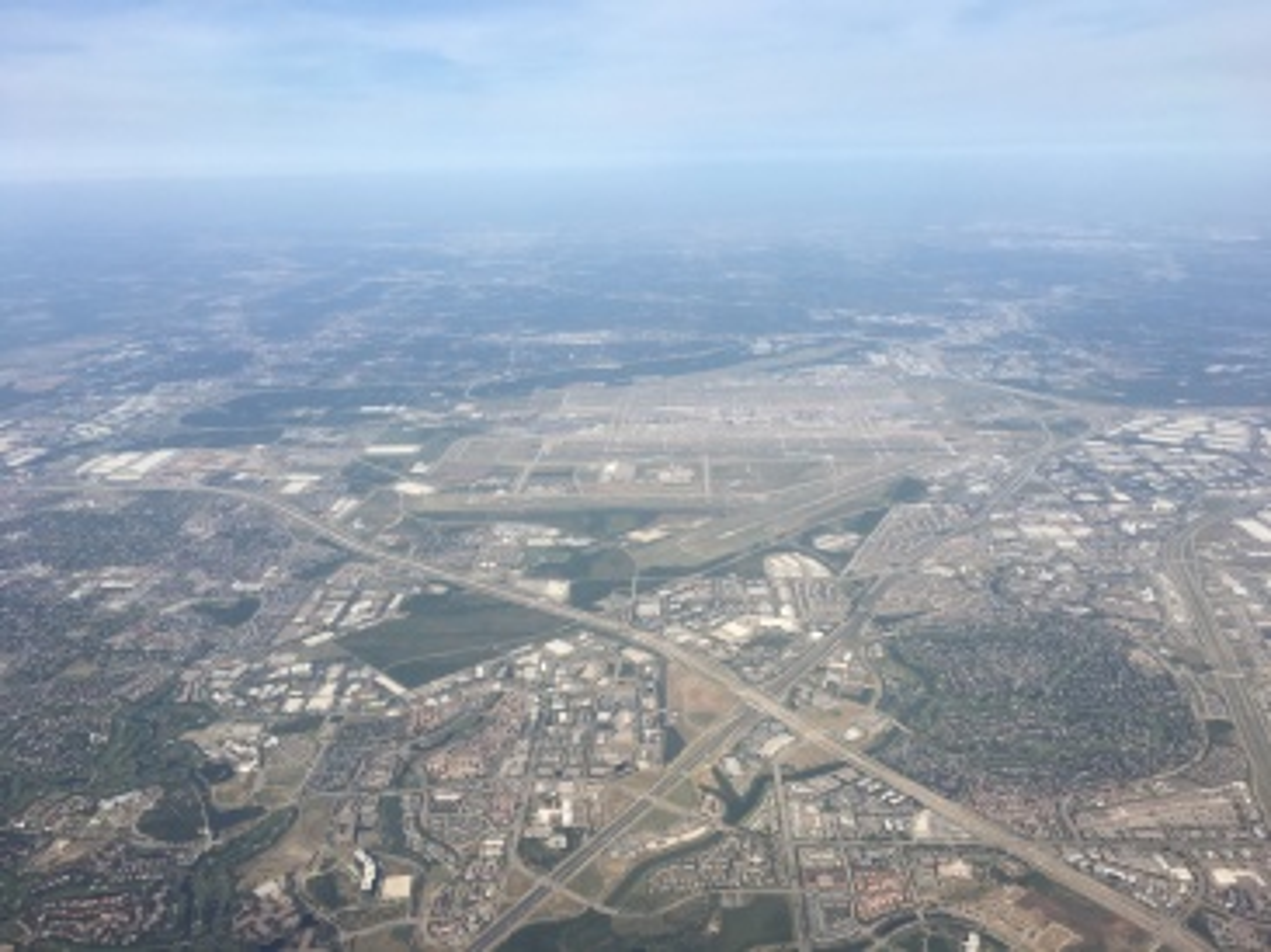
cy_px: 476
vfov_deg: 48.2
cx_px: 636
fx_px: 1064
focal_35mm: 29
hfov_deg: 61.7
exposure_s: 1/1637
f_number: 2.2
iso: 25
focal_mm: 4.15
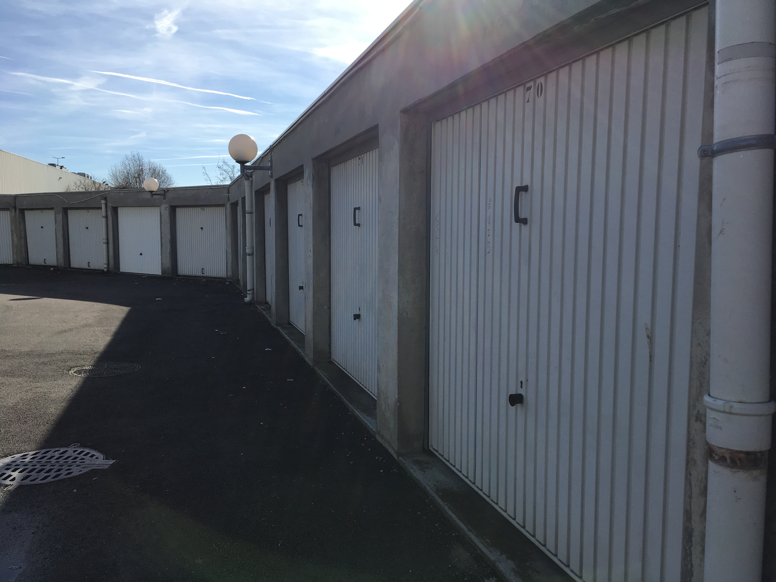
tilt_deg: -6.2
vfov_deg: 48.2
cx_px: 388
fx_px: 650
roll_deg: +0.2
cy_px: 291
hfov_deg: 61.7
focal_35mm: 29
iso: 25
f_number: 2.2
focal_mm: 4.15
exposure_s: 1/1672
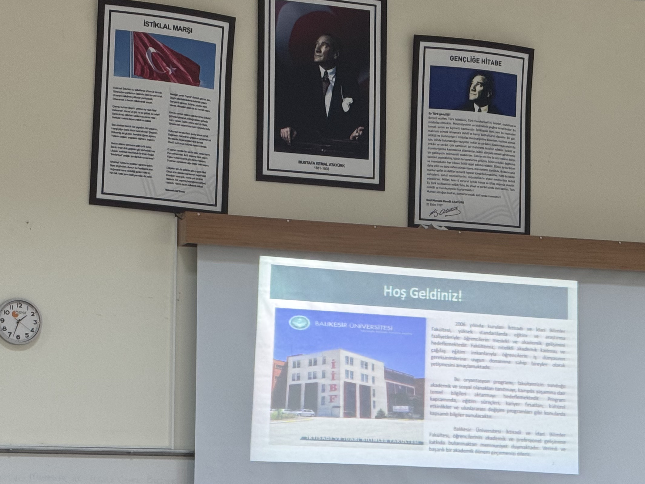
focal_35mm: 91
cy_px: 447
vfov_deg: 16.0
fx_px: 1696
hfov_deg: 21.5
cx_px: 320
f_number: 1.78
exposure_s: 1/50
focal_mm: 6.76
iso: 125
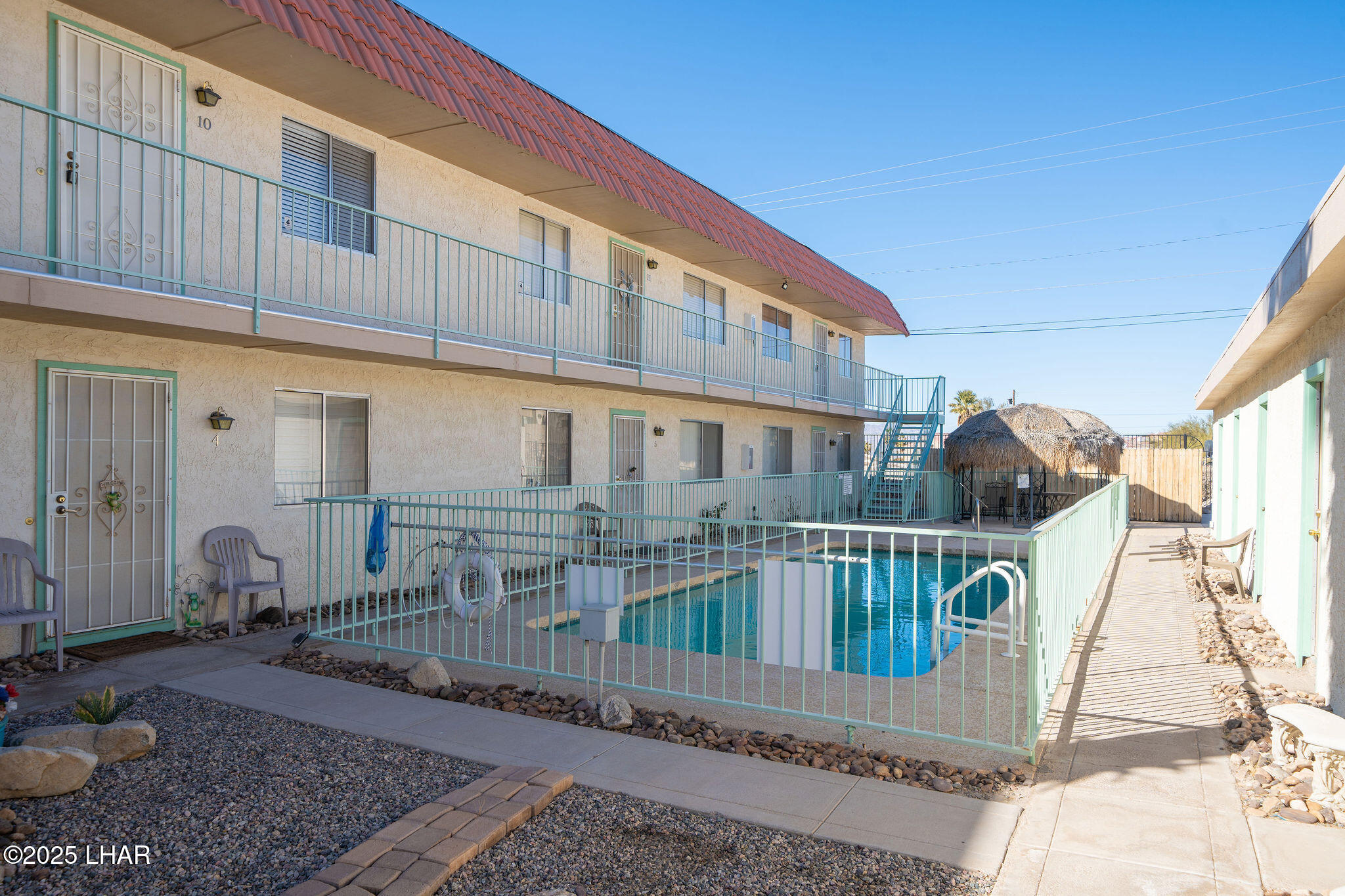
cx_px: 672
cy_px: 448
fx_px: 897
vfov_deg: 53.1
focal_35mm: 24
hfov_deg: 73.7
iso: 100
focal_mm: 24
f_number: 6.3
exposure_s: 1/250
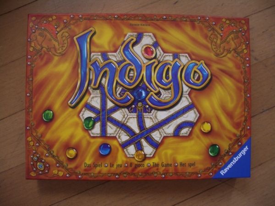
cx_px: 138
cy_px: 103
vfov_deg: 40.7
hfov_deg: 52.6
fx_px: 278
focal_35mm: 35
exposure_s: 1/80
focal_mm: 5.8
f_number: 2.6
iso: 100
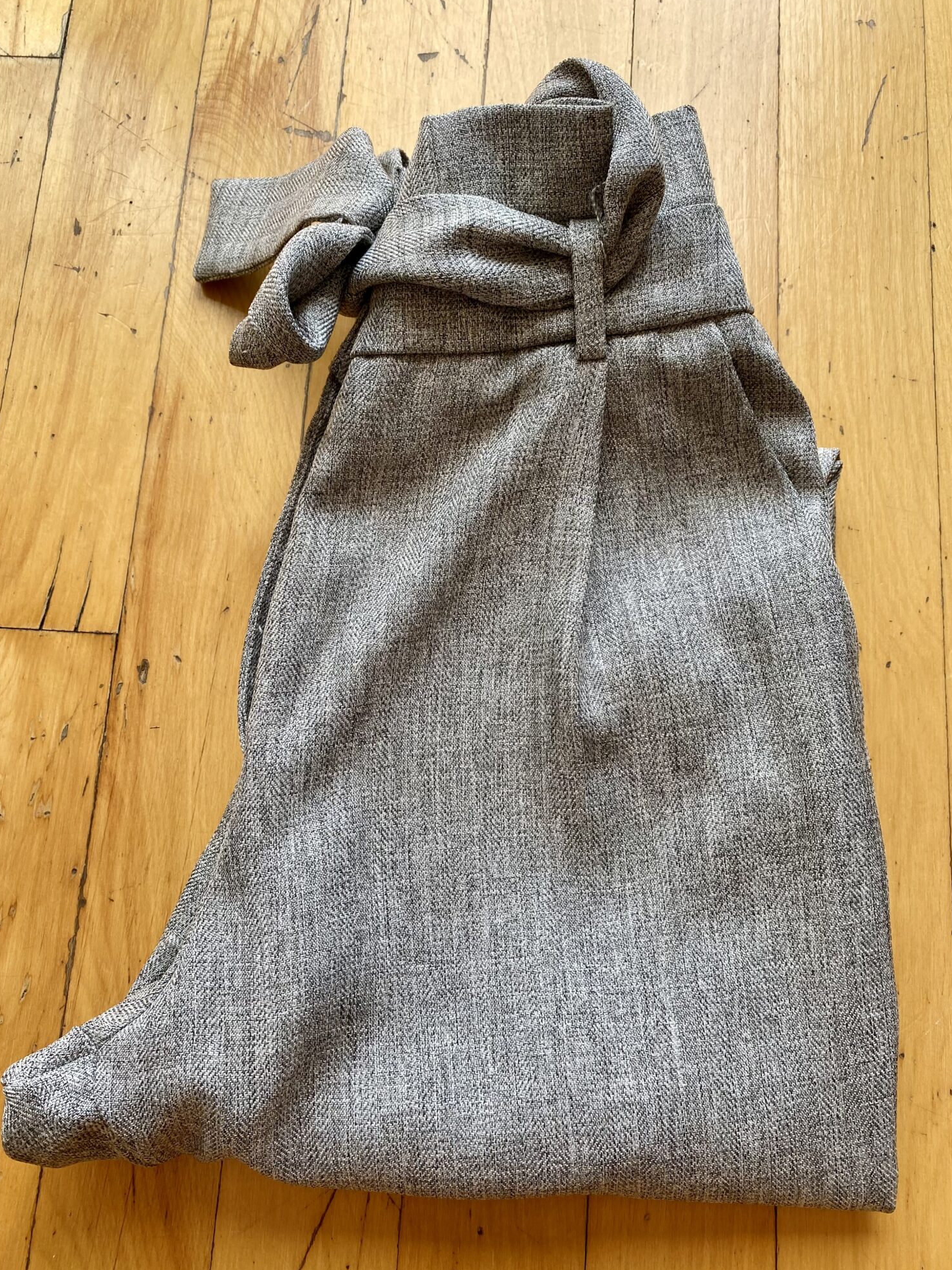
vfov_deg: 65.3
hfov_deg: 51.3
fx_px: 990
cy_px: 654
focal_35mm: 27
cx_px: 490
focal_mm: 4.25
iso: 40
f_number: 1.8
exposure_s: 1/122
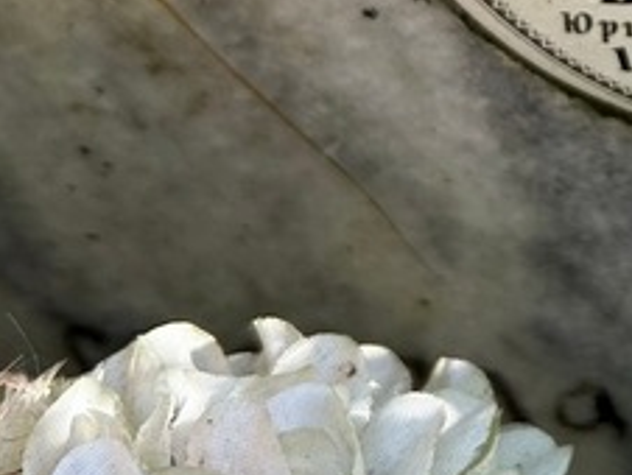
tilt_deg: -35.0
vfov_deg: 15.2
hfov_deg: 19.6
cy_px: -168
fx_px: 1681
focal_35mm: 92
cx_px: 817
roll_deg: +3.6
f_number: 1.5
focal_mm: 5.7
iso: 50
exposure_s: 1/384
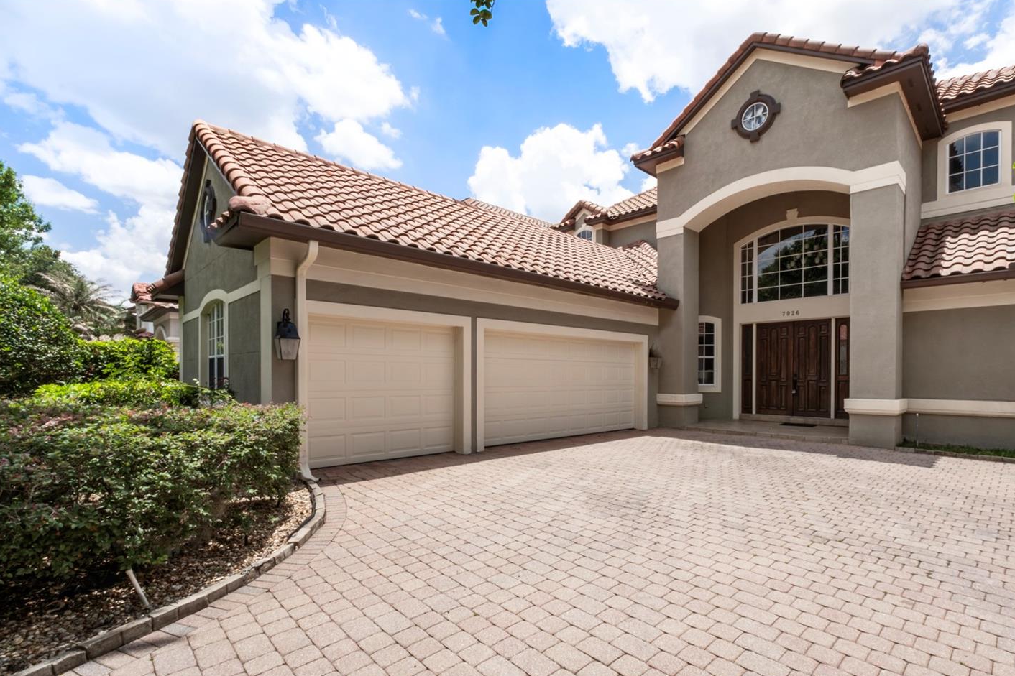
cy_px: 378
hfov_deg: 92.9
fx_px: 479
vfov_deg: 70.2
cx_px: 561
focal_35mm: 17
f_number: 20
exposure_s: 1/25
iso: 125
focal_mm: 10
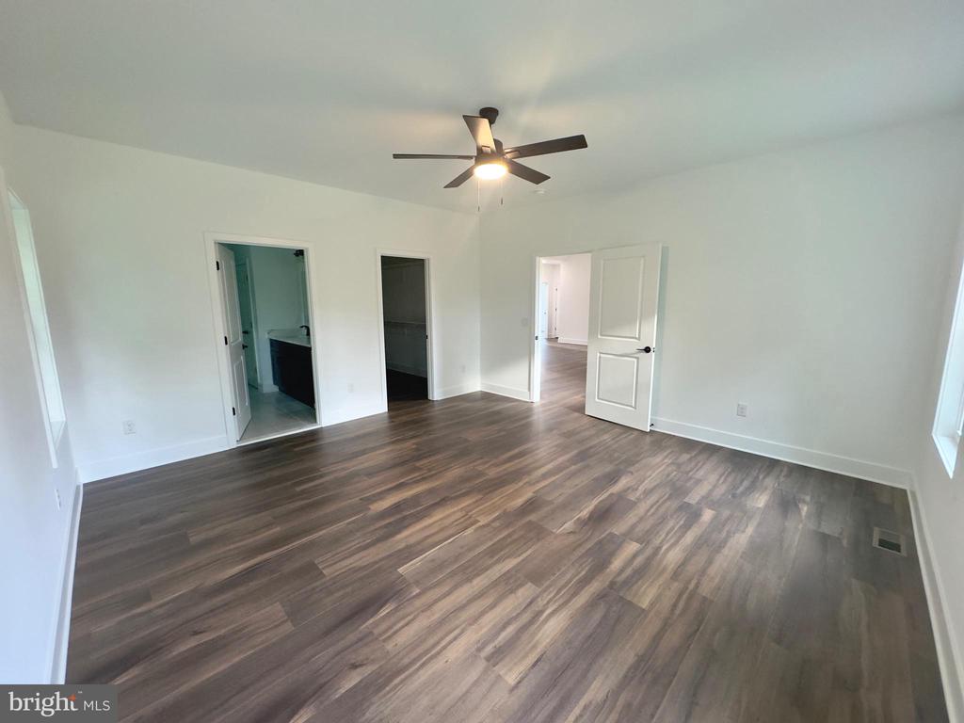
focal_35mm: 14
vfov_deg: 85.7
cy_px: 362
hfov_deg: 102.1
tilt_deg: -9.0
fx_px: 390
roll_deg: +0.0
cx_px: 482
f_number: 2.2
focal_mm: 2.22
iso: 320
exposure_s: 1/60
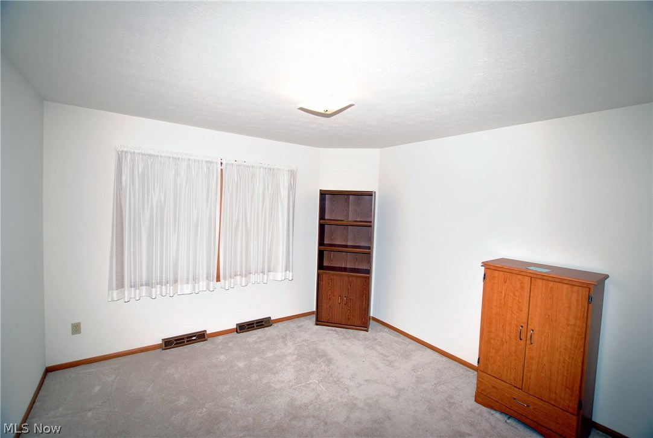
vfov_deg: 77.6
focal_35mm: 15
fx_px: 273
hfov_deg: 100.3
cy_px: 219
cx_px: 326
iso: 200
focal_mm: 10
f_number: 4
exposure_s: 1/60
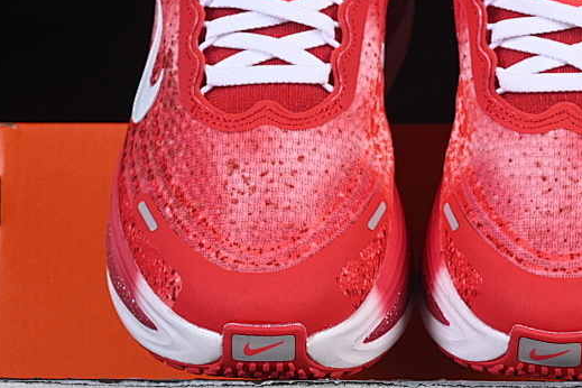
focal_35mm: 156
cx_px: 418
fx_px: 2522
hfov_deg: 13.1
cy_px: 131
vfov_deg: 8.8
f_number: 8
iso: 160
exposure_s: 1/80
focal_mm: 50
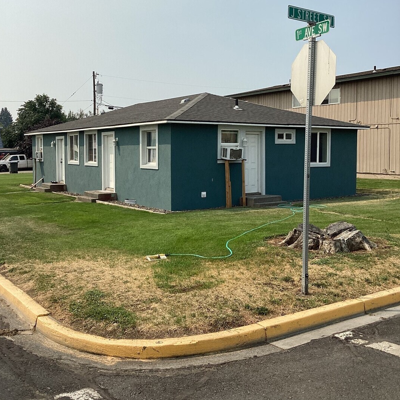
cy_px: 179
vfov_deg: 44.9
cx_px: 198
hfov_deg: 44.9
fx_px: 484
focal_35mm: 37
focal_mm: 3.3
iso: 25
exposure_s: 1/1942
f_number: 2.4
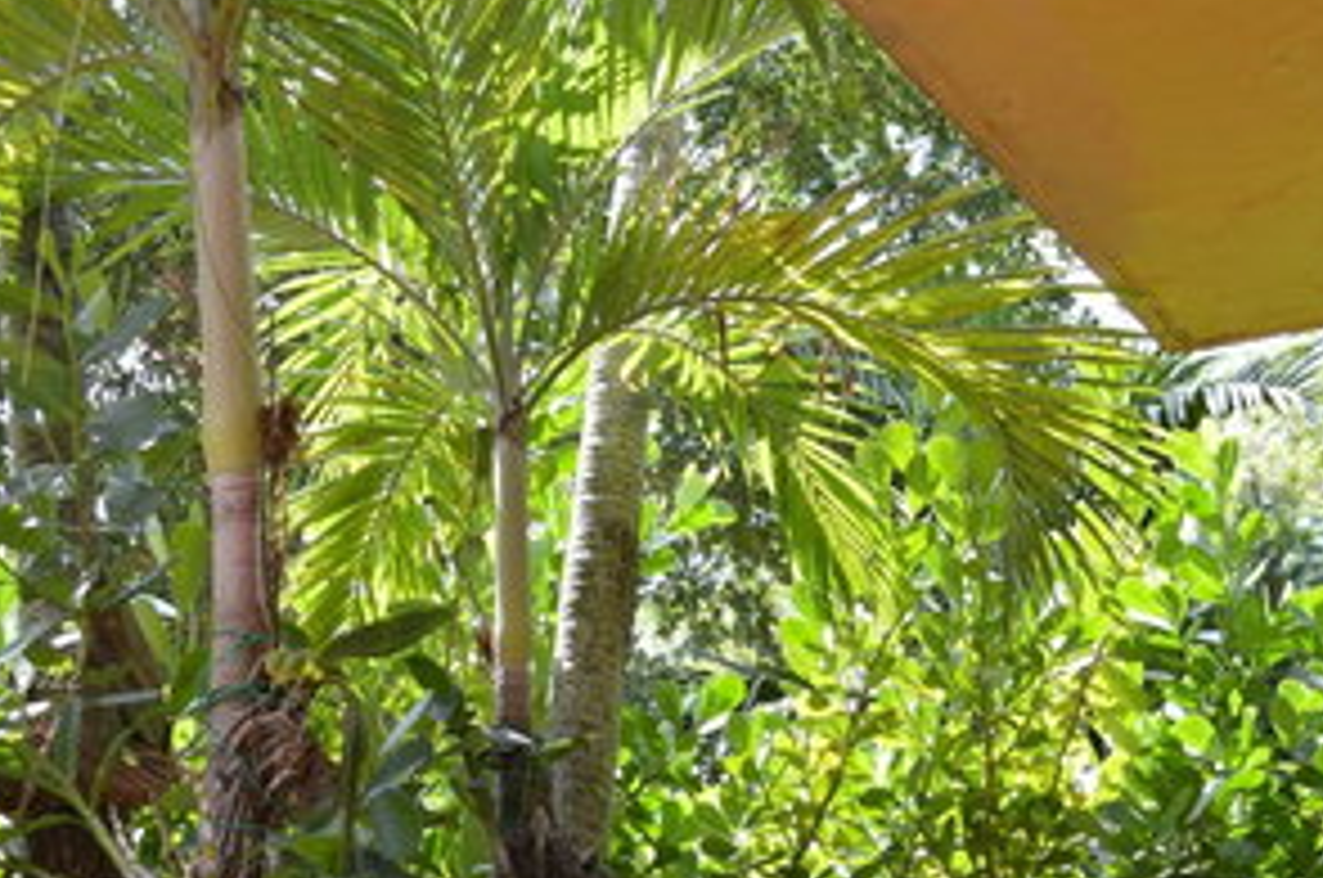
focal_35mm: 49
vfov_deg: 27.0
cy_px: 682
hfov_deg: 40.4
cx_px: 729
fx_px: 1798
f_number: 5.6
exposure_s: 1/125
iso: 140
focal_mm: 20
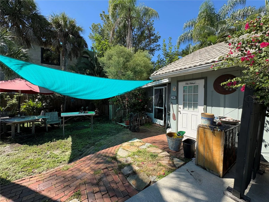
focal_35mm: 14
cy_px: 101
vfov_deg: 85.7
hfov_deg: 102.1
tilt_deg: -1.6
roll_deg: +0.1
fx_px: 109
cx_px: 134
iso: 40
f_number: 2.2
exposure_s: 1/812
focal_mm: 2.22
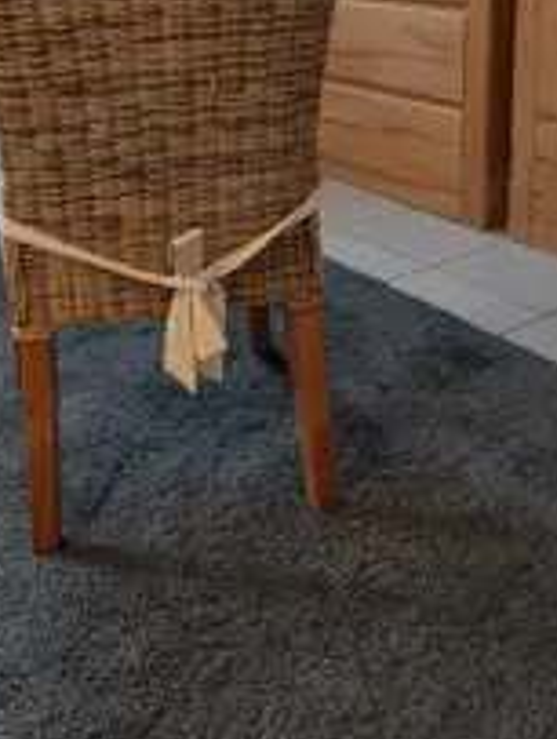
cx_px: 200
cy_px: 182
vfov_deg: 39.3
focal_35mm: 47
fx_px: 1005
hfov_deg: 30.8
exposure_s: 1/25
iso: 36
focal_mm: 6.9
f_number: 1.68
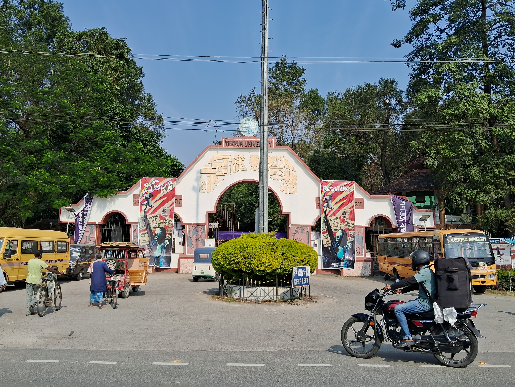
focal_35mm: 27
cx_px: 251
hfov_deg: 65.3
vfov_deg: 51.3
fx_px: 402
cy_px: 187
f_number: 1.8
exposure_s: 1/1217
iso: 25
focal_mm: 3.98
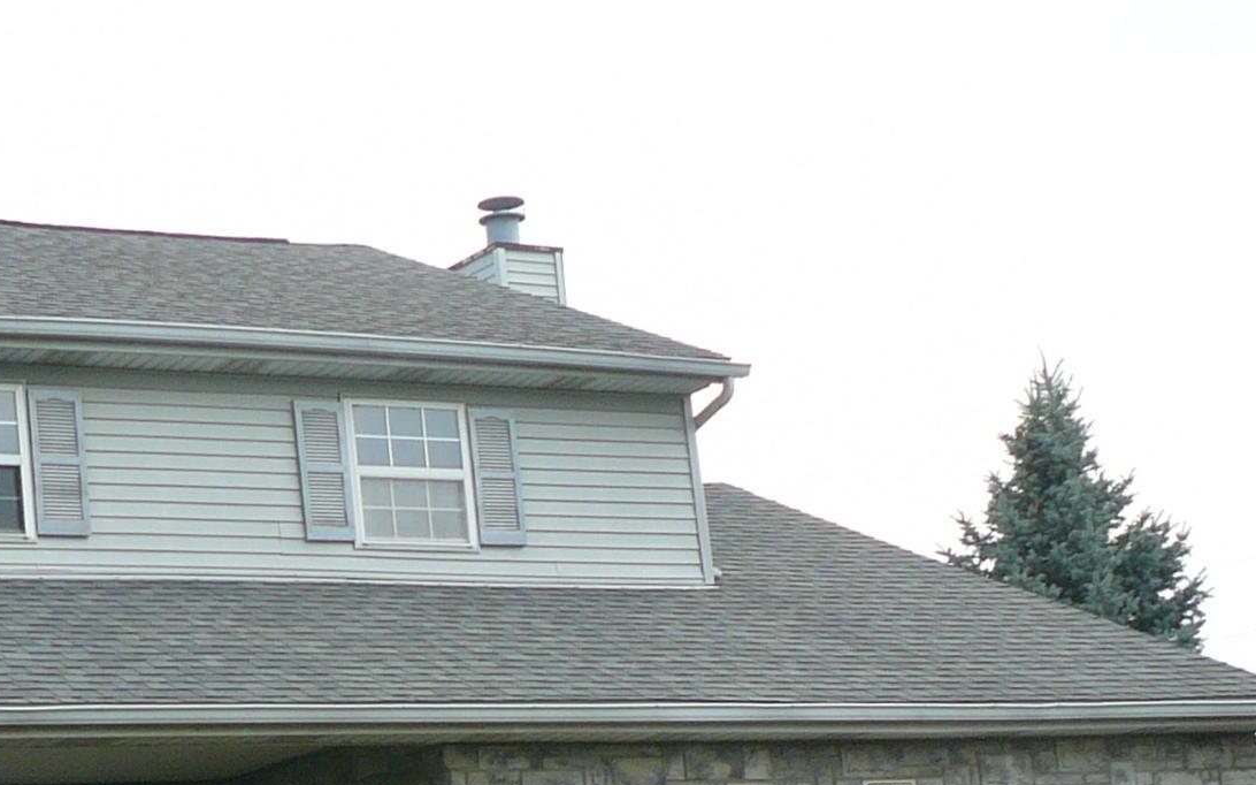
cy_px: 955
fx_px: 2977
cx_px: -51
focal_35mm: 87
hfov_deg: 22.7
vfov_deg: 14.5
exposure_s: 1/640
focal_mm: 5.2
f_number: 2.8
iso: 80
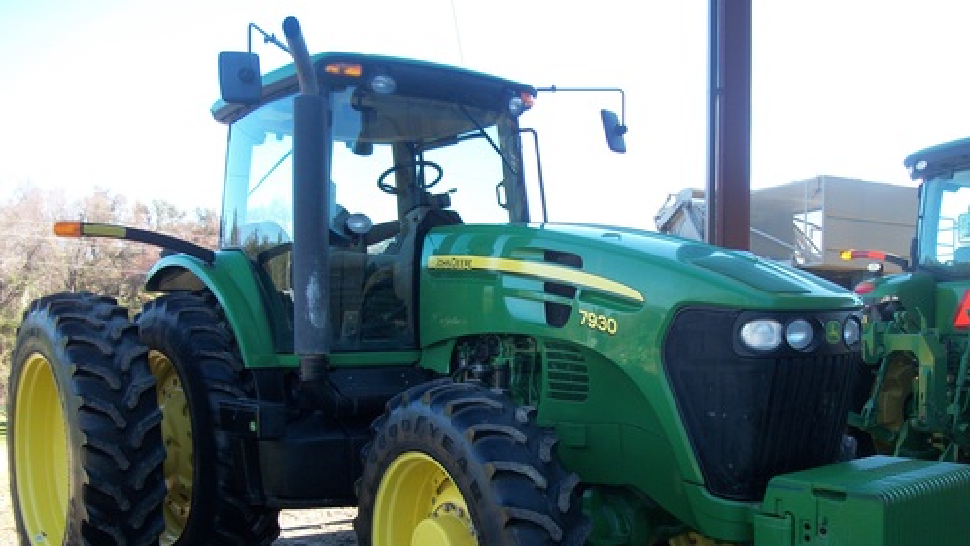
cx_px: 494
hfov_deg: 52.8
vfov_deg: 31.1
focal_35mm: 38
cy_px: 336
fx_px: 978
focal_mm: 5.7
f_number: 2.9
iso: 80
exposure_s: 1/200
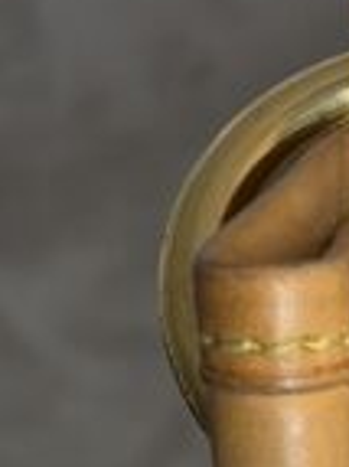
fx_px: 3608
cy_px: 474
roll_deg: +6.2
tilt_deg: -40.5
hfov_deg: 5.5
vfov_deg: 7.4
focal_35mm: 268
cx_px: 584
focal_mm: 6.76
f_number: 1.78
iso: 50
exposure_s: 1/121
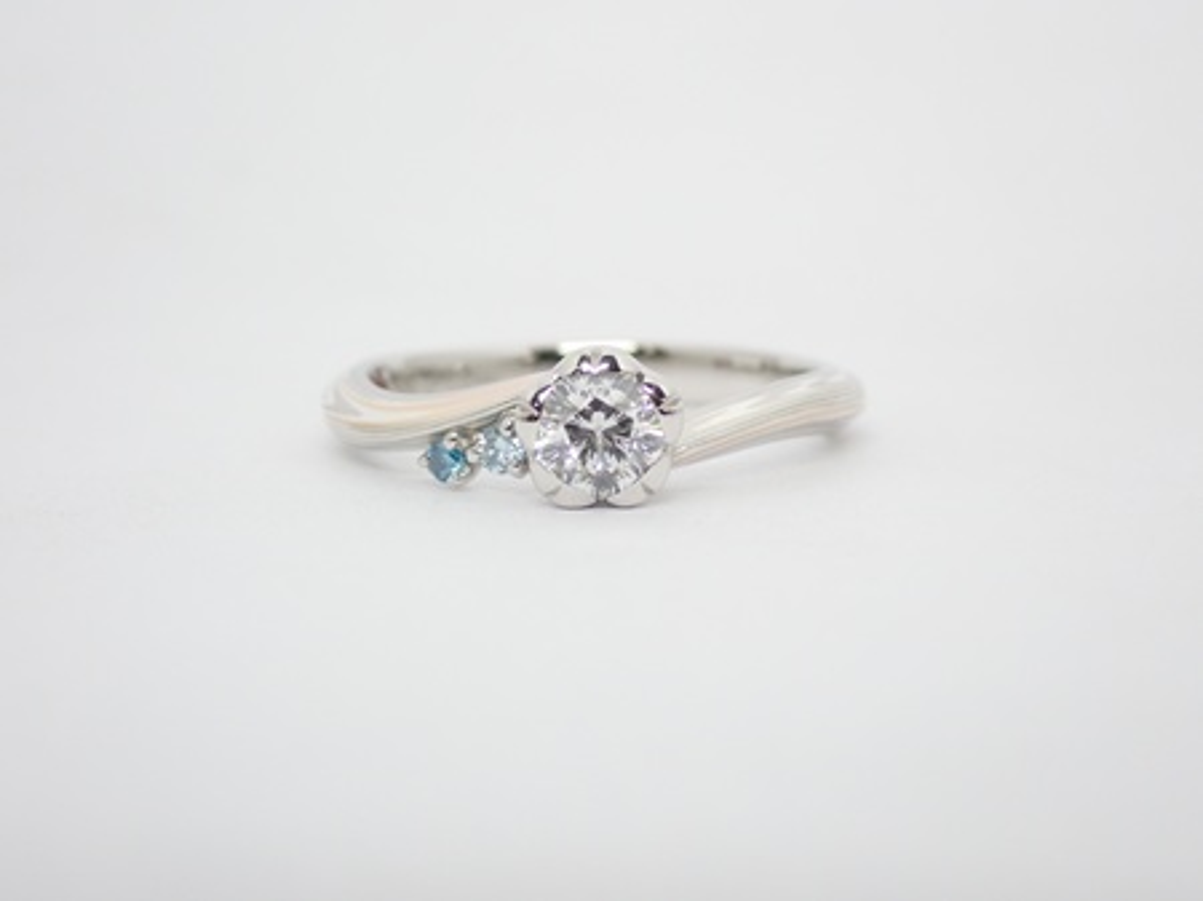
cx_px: 602
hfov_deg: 23.8
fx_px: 2848
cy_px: 450
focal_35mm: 82
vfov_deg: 18.0
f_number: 4.3
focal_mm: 14.62
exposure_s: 1/80
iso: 200
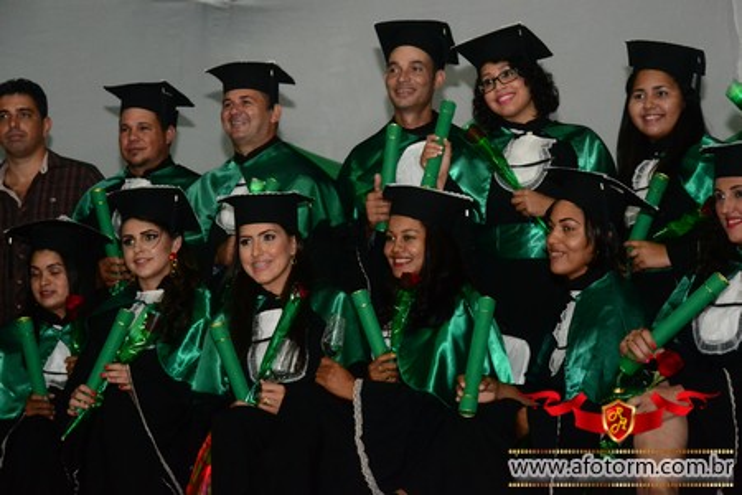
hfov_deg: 20.6
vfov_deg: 13.8
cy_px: 248
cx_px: 371
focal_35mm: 99
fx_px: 2040
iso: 3200
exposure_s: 1/80
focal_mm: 66
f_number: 5.6
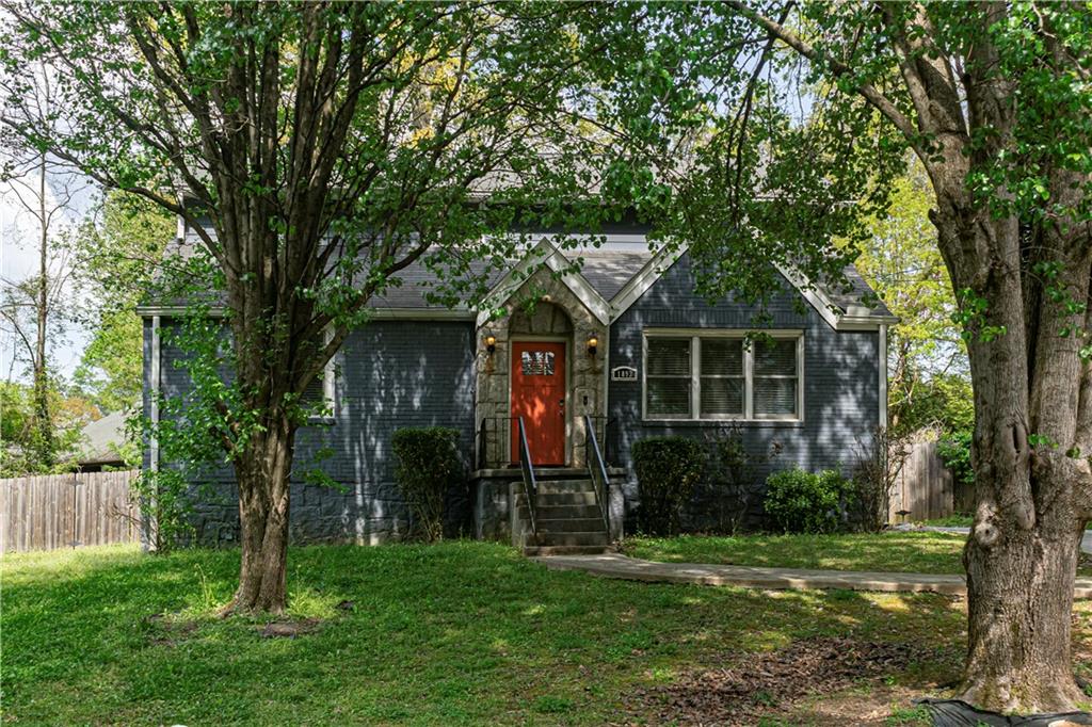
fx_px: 1092
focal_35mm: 36
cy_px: 364
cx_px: 546
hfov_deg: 53.1
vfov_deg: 36.8
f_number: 8
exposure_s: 1/200
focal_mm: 24
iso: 200
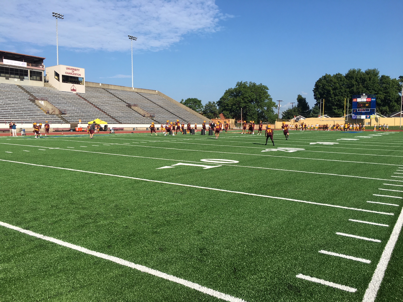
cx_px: 202
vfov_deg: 48.2
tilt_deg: -1.7
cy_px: 151
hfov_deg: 61.7
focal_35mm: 29
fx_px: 338
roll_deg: +0.5
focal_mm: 4.15
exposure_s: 1/1425
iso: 25
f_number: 2.2
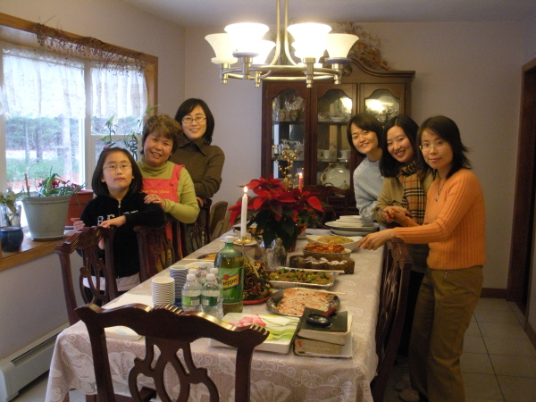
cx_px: 268
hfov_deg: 51.4
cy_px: 201
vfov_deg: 39.7
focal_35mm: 36
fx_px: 557
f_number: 3.5
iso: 400
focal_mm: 6.3
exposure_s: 1/32
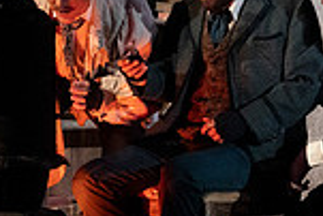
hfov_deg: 2.9
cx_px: 248
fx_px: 6466
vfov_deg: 1.9
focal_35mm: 720
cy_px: 12
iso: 16000
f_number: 10
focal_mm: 187
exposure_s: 1/320
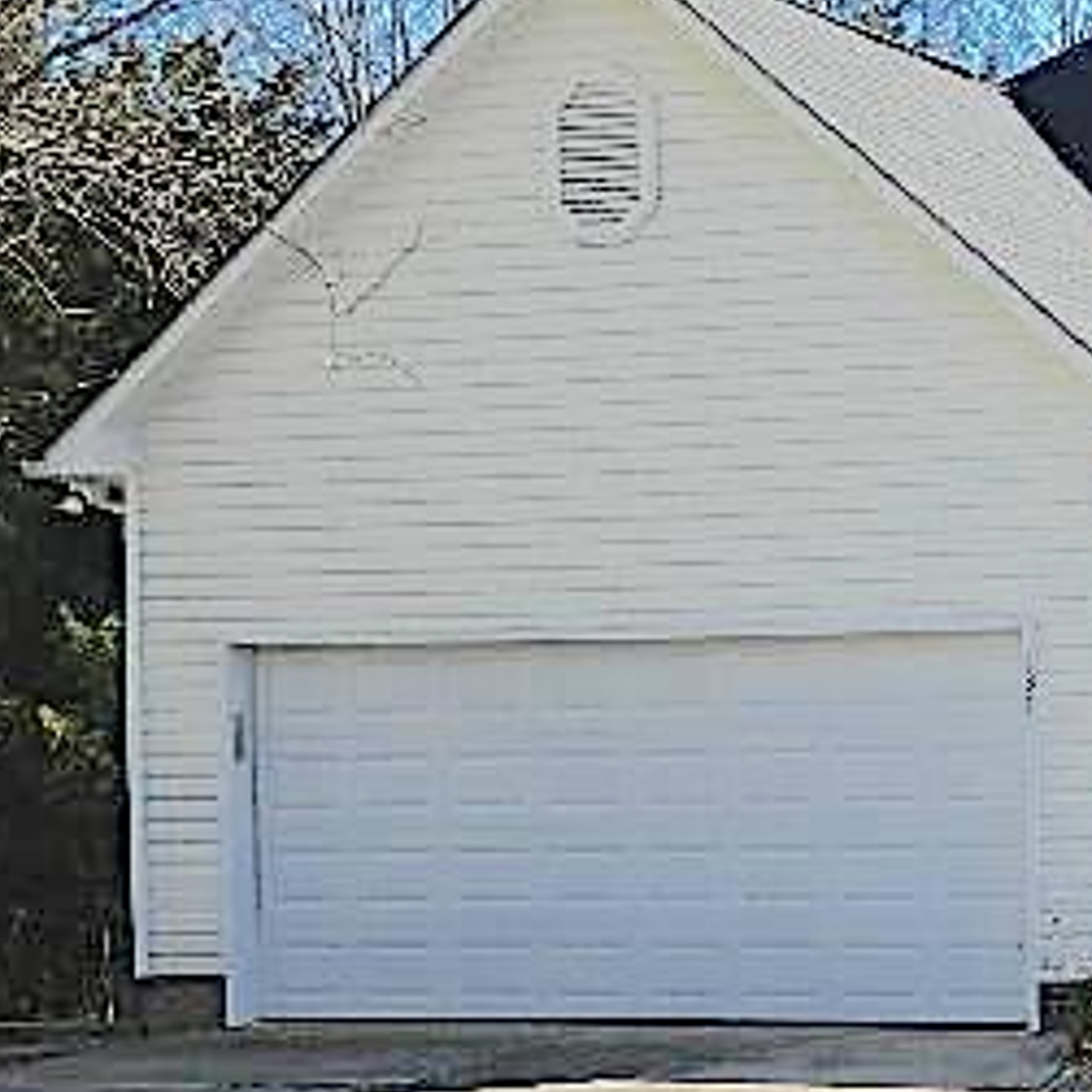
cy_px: 805
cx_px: 1575
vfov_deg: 19.2
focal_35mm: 90
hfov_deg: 17.6
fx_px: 3212
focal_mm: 4.5
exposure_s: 1/640
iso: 80
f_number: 3.1
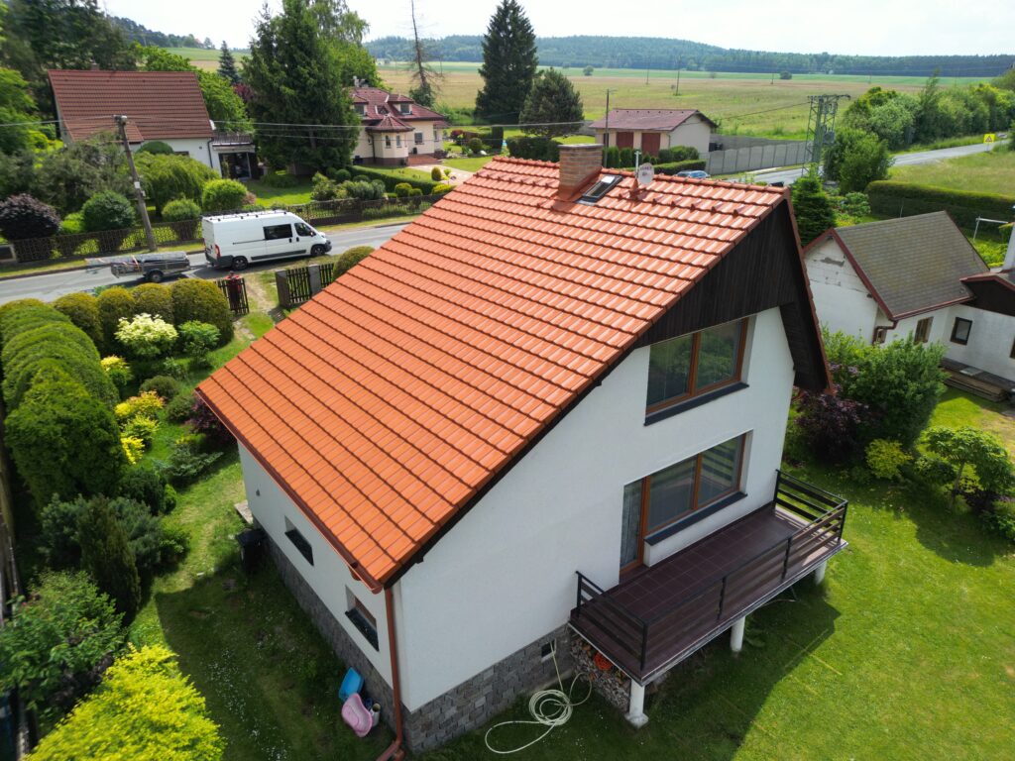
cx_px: 508
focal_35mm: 24
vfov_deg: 56.8
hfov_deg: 71.6
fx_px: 704
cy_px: 380
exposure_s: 1/725
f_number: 1.7
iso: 110
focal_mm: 6.72
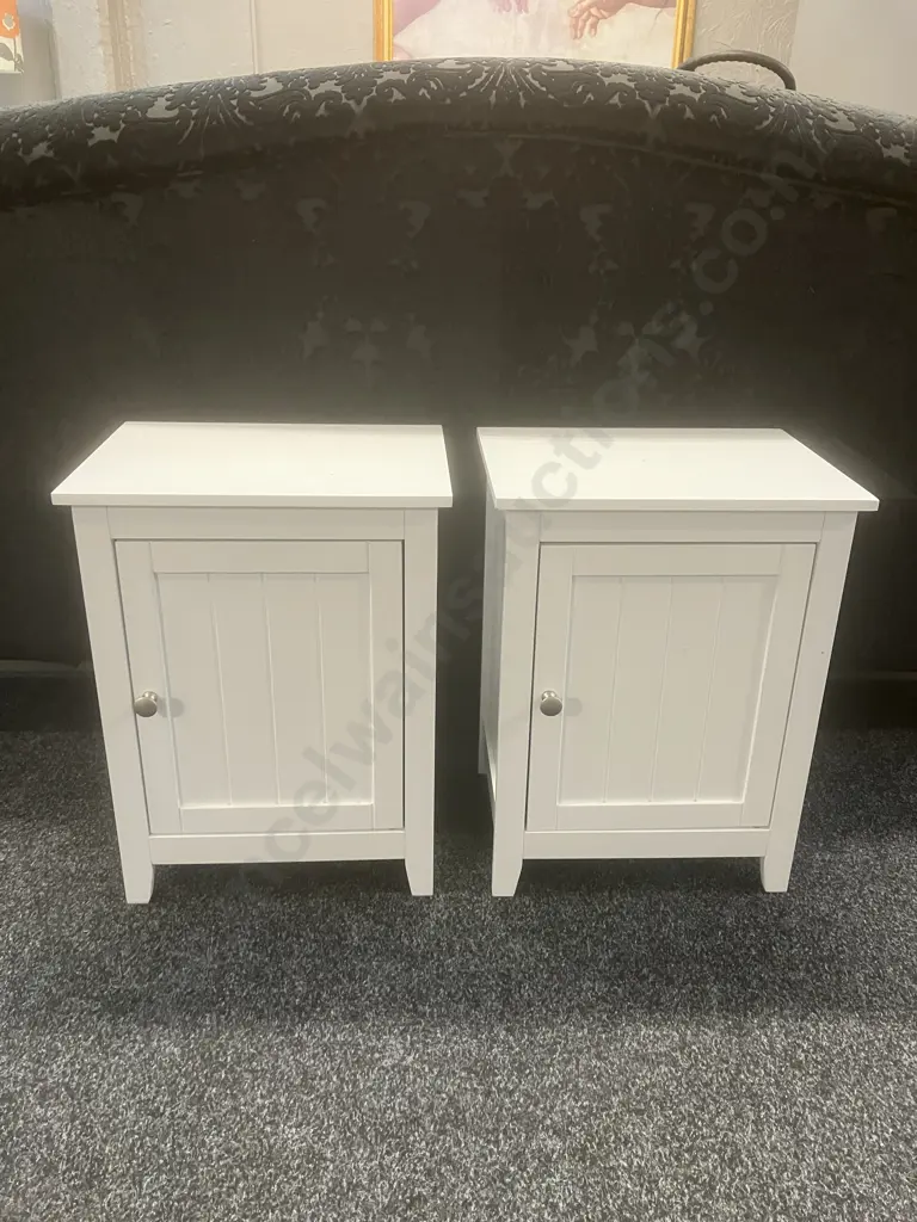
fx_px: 989
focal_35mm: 28
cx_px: 458
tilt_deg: -23.1
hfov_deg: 49.7
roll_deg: -1.3
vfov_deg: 63.4
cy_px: 611
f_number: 1.8
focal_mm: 3.99
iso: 250
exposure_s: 1/50
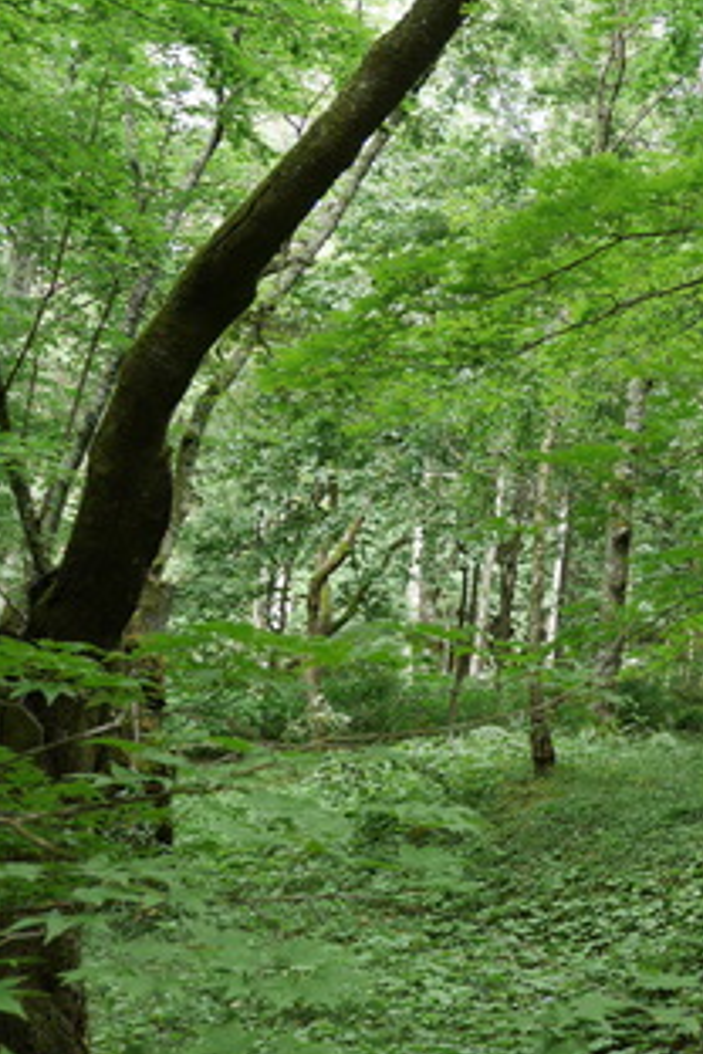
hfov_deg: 21.2
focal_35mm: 56
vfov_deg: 35.4
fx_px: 1640
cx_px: 984
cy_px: 370
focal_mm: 14
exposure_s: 1/60
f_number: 3.6
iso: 250
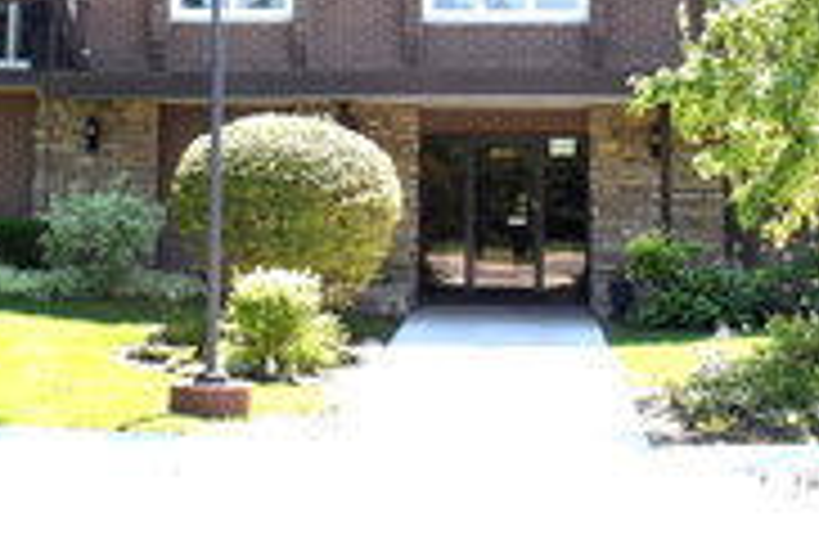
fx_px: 1727
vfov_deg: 16.7
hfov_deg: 26.7
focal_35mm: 76
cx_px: 396
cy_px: -196
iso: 220
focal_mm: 18
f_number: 5.6
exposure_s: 1/250
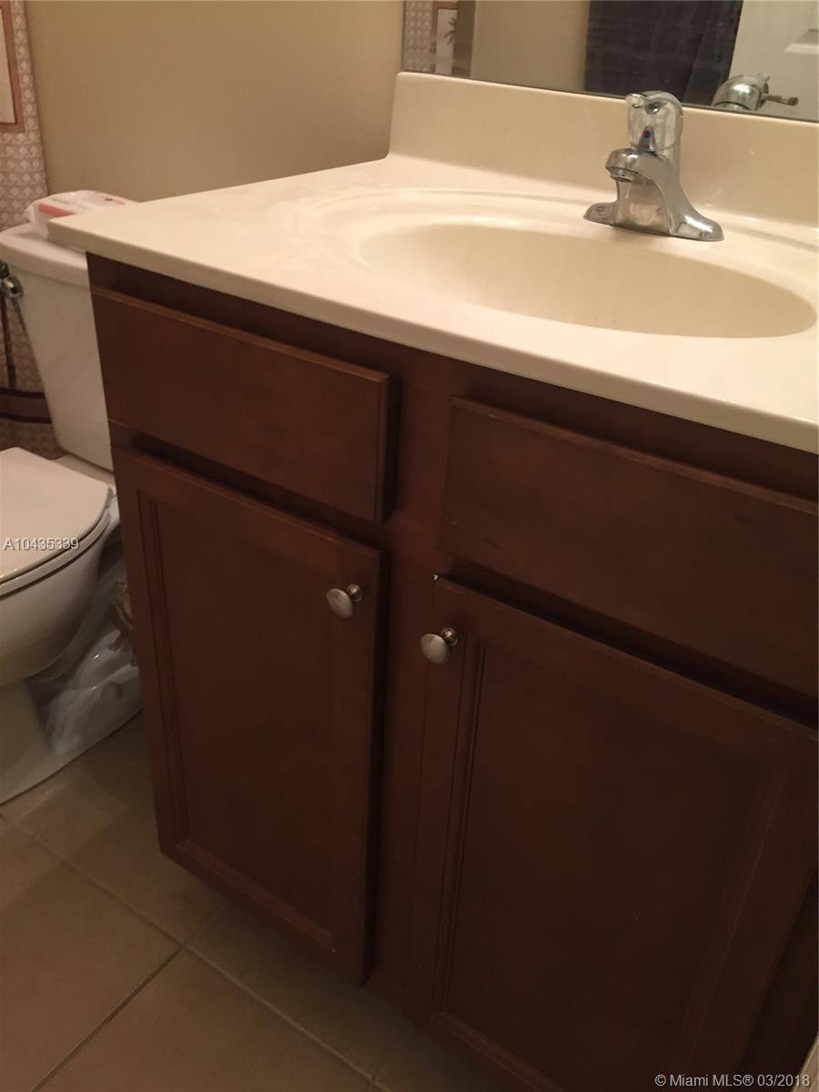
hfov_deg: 48.2
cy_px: 546
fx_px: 915
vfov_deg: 61.7
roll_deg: -1.3
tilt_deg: -33.3
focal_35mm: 29
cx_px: 410
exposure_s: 1/30
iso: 100
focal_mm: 4.15
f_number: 2.2
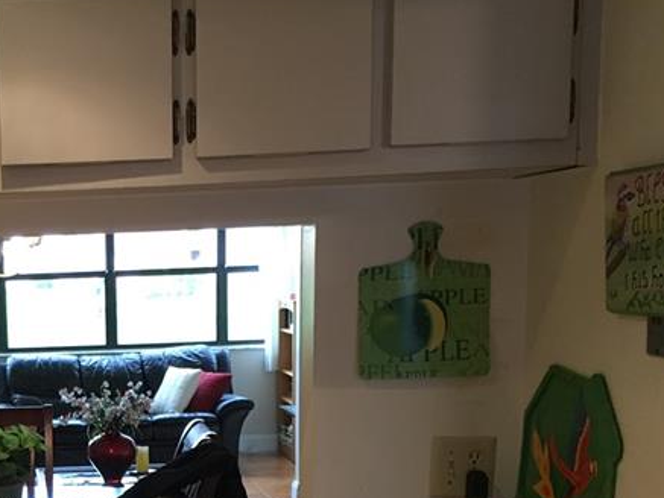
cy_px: 495
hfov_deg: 26.8
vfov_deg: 20.9
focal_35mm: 68
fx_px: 1305
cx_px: -20
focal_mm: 4.15
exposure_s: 1/15
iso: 50
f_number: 2.2
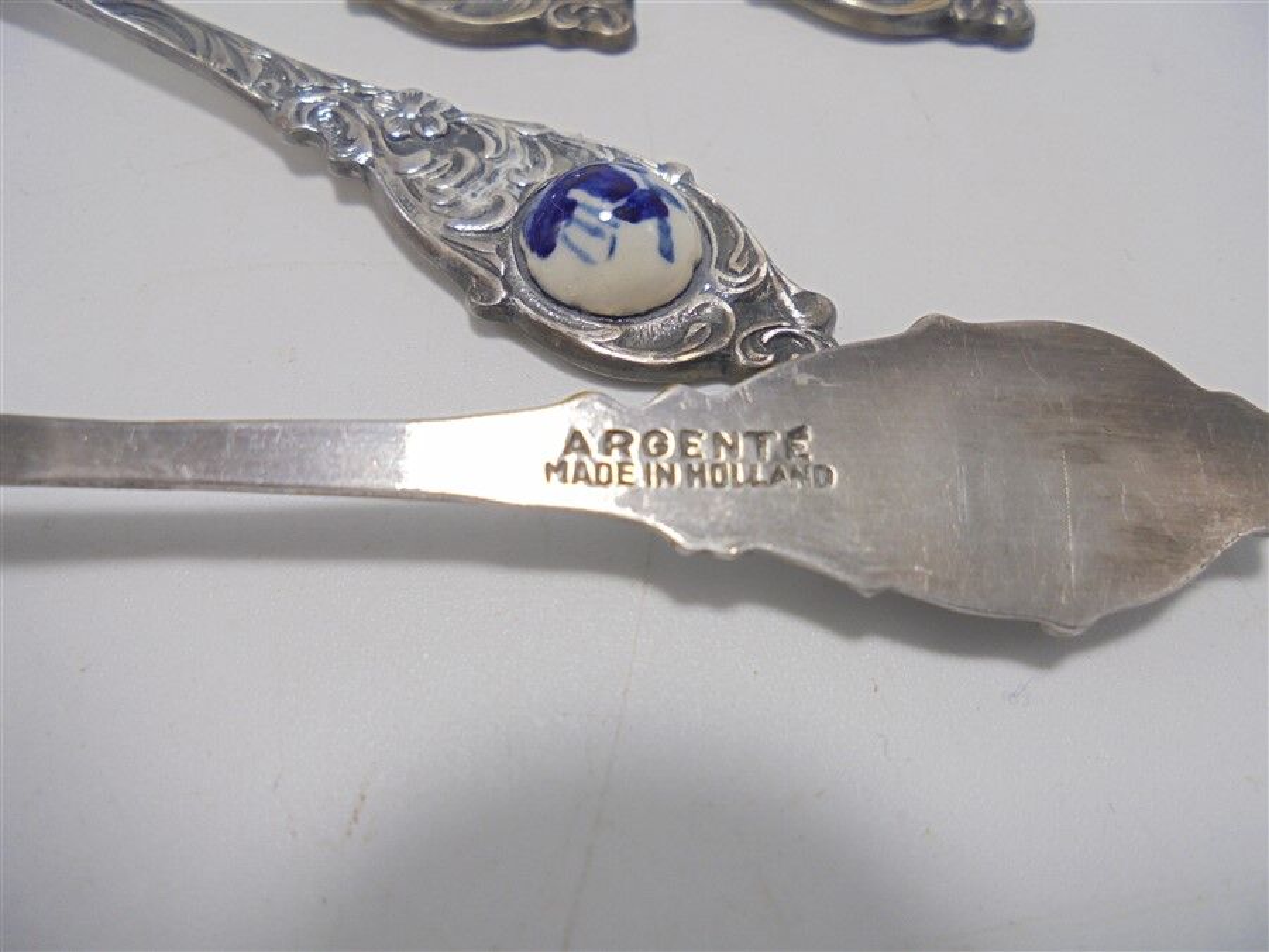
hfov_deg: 67.3
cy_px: 476
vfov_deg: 53.1
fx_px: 953
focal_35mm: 26
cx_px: 634
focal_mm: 4.6
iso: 100
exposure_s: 1/80
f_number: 3.5
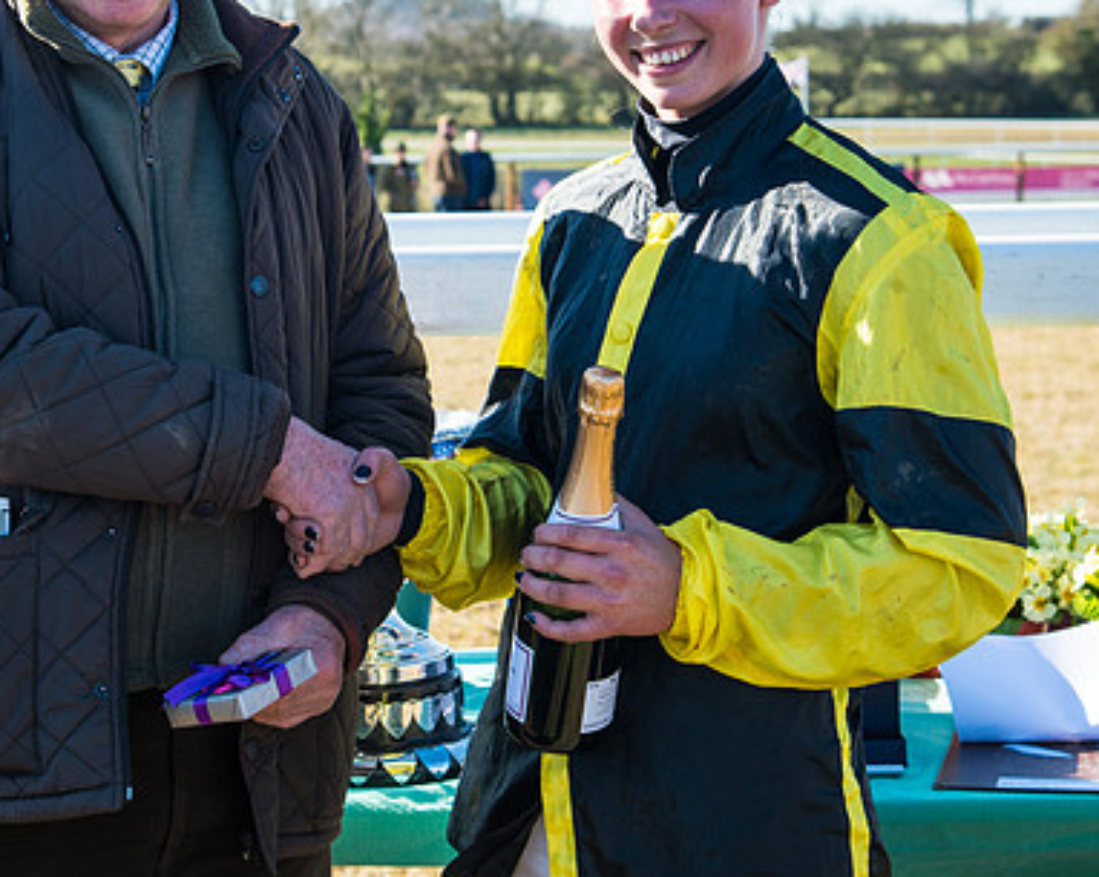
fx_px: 3088
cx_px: 350
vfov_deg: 16.1
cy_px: 315
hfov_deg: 20.1
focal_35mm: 95
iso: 125
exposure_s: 1/200
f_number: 5
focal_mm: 52
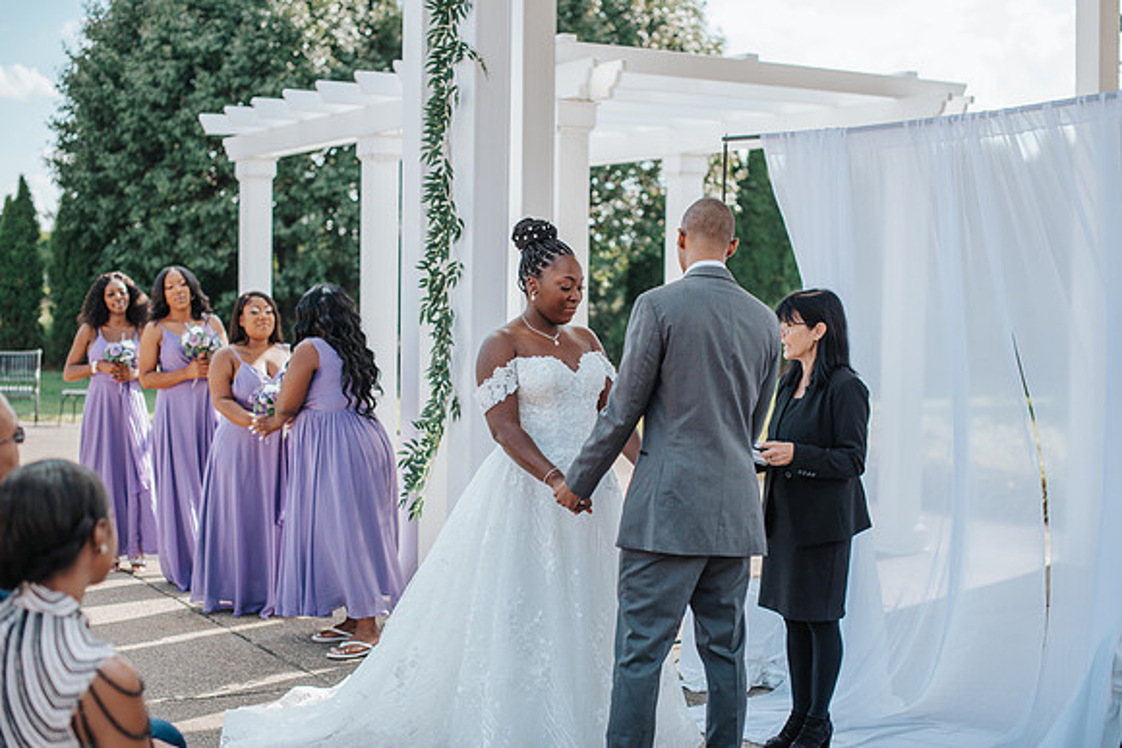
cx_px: 561
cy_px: 374
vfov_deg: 26.1
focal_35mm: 52
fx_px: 1617
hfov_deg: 38.3
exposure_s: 1/2000
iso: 200
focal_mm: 50
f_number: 2.5
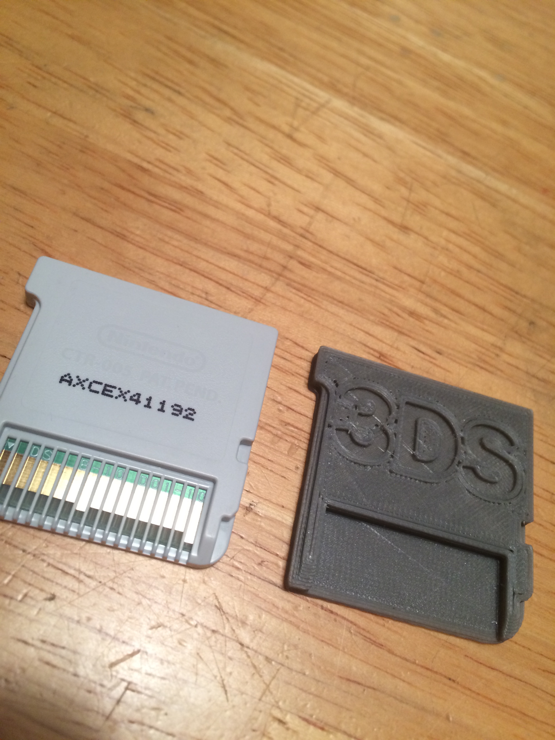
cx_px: 278
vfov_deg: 61.7
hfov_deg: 48.2
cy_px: 370
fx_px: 620
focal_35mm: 29
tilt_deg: -58.3
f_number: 2.2
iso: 125
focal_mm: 4.15
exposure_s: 1/30
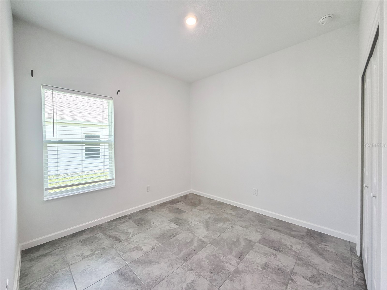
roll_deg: +1.1
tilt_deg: -1.1
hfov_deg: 102.1
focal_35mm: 14
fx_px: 157
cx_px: 194
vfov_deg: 85.7
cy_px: 145
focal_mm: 2.22
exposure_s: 1/120
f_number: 2.2
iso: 125
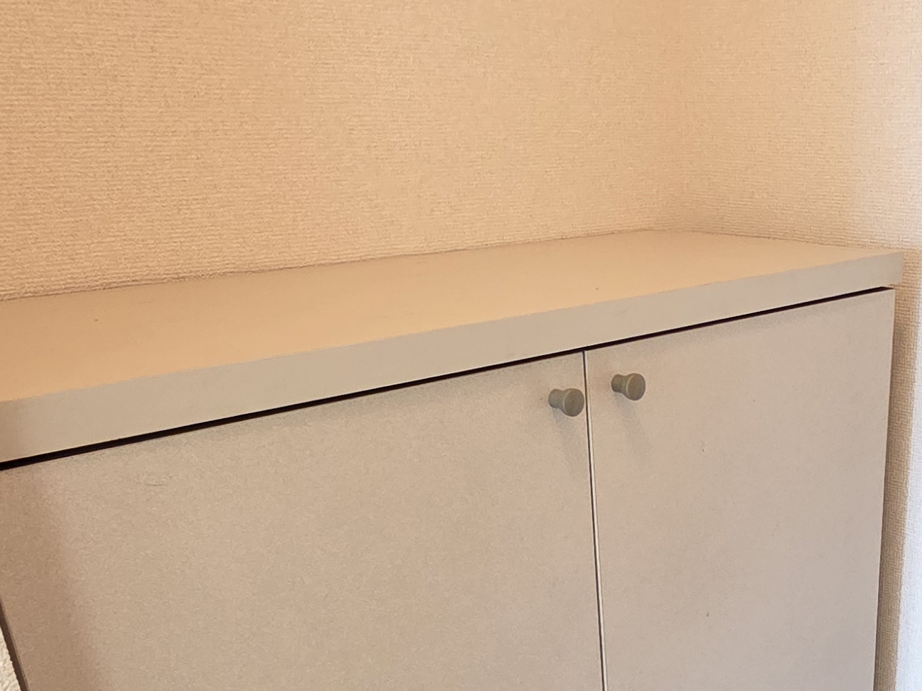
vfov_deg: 33.4
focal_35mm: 40
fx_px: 1065
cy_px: 666
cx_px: 768
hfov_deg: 44.0
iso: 800
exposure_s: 1/60
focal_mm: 2.2
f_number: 1.9
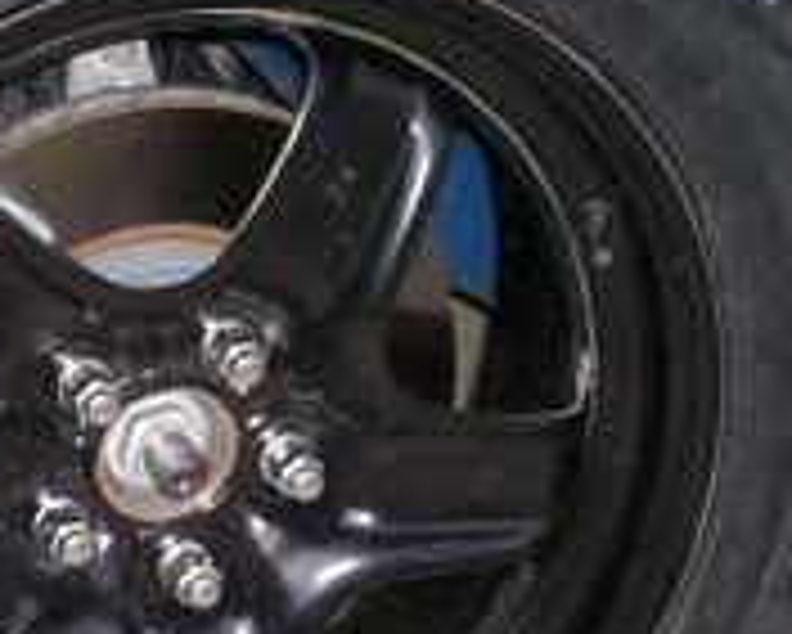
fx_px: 3002
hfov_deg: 14.8
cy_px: 364
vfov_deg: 12.1
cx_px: 0
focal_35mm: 128
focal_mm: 6
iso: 140
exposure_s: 1/60
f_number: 4.5
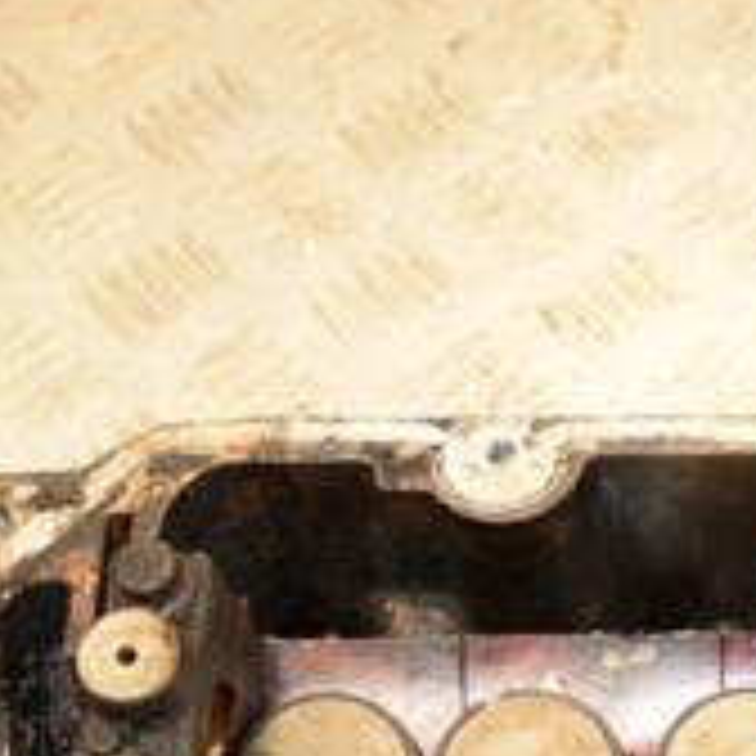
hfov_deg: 17.2
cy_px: 778
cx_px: 950
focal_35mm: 96
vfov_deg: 17.7
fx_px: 2360
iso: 800
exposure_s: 1/200
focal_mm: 21
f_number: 5
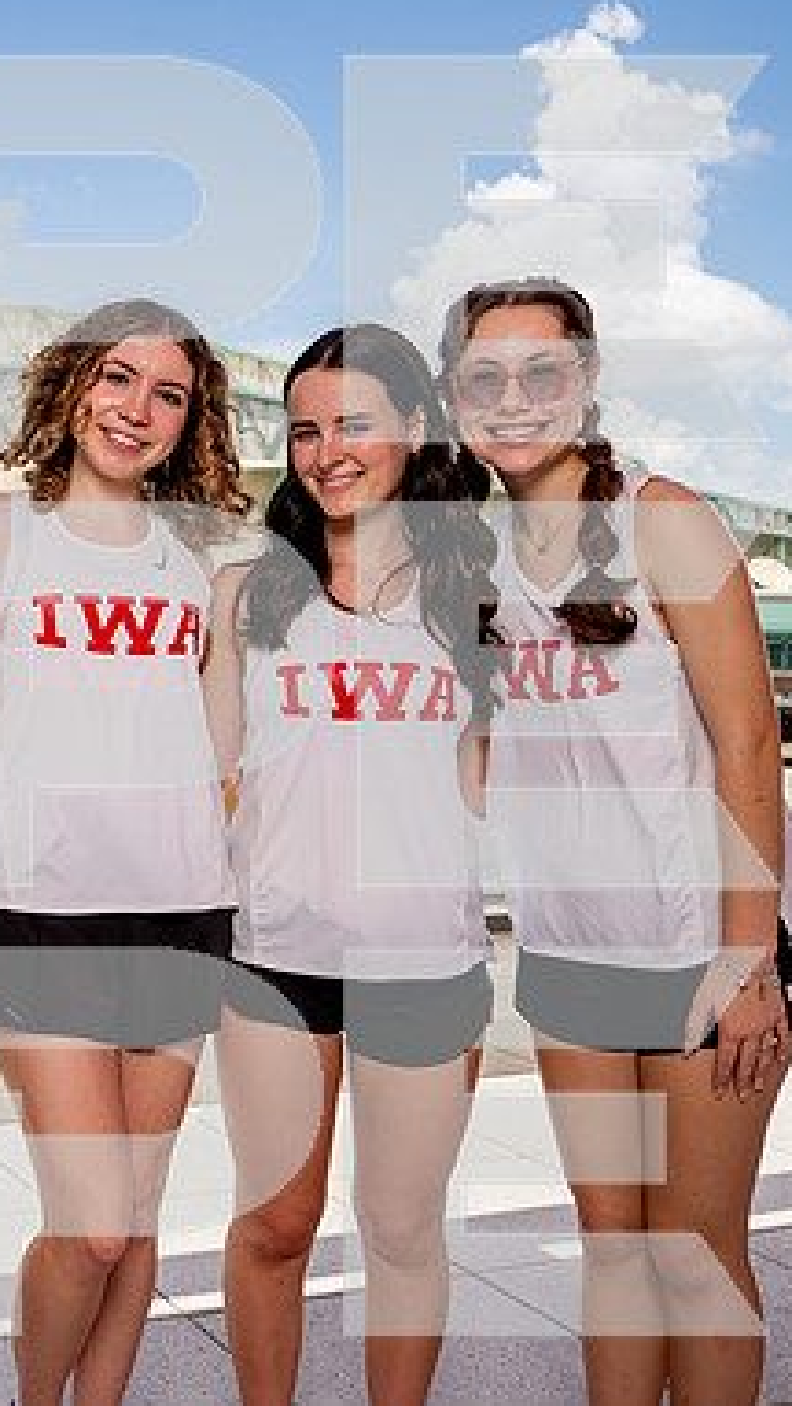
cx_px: -158
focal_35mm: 43
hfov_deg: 25.0
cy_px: 697
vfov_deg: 47.4
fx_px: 1605
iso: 100
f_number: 4
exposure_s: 1/1250
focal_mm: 26
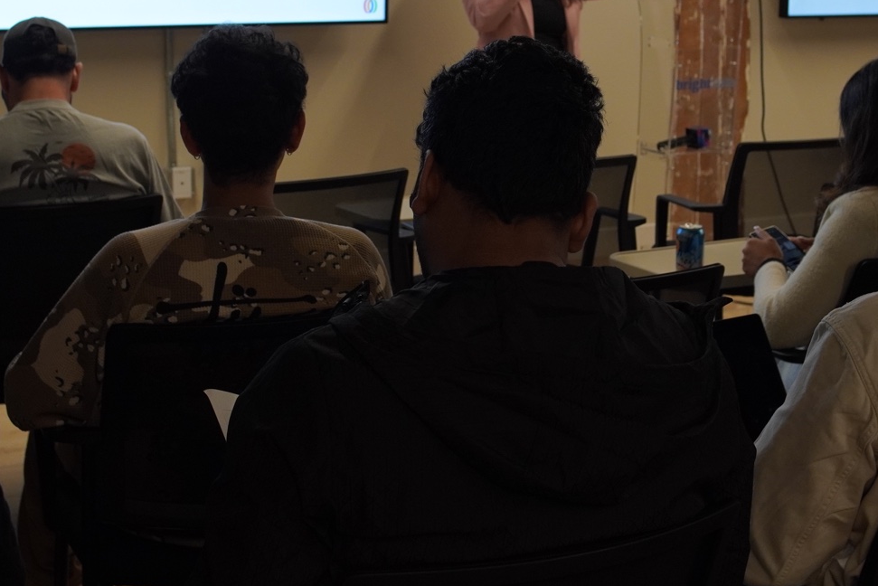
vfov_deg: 21.0
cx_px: 466
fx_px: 1559
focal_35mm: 64
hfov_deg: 31.4
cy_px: 118
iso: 800
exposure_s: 1/160
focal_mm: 23
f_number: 4
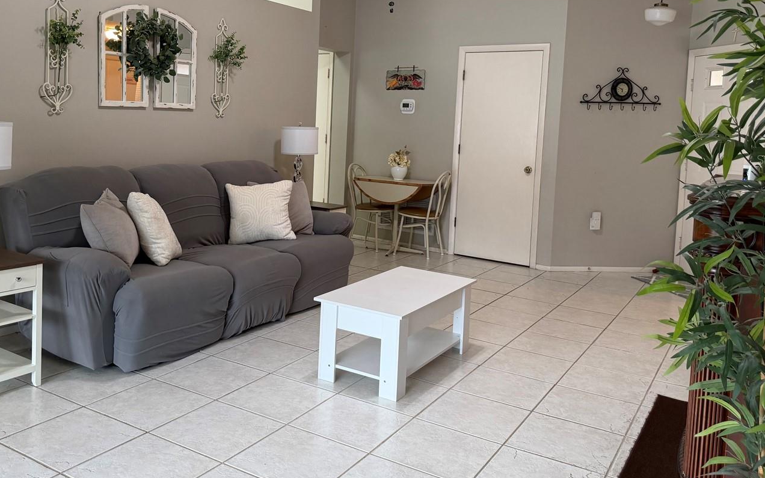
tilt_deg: -4.8
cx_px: 333
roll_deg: -2.3
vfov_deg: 39.0
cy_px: 159
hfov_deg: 59.4
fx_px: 667
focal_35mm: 32
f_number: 1.78
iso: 200
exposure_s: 1/60
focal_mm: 6.76
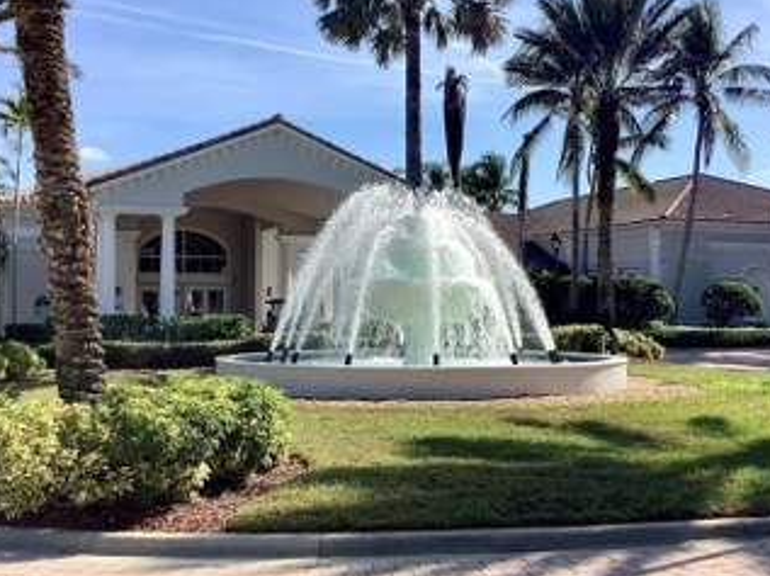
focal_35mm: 47
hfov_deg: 40.5
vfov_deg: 30.8
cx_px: 413
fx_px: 1044
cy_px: 258
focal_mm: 3.3
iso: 25
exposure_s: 1/1631
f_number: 2.4
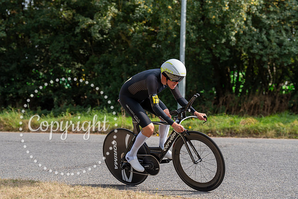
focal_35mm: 95
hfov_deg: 21.5
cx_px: 149
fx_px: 787
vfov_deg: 14.4
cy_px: 100
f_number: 4
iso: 125
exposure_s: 1/1000
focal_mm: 95
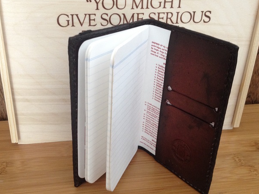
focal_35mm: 46
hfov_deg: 41.1
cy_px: 108
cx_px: 110
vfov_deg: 31.5
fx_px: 344
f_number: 2.4
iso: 125
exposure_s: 1/20
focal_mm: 4.28
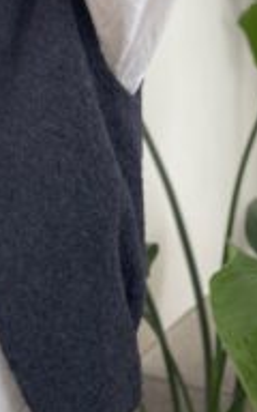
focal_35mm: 115
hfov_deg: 11.3
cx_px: -11
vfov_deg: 17.7
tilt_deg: -0.8
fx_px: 1289
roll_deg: +0.1
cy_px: -11
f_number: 2
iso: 50
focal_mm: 6
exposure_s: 1/122
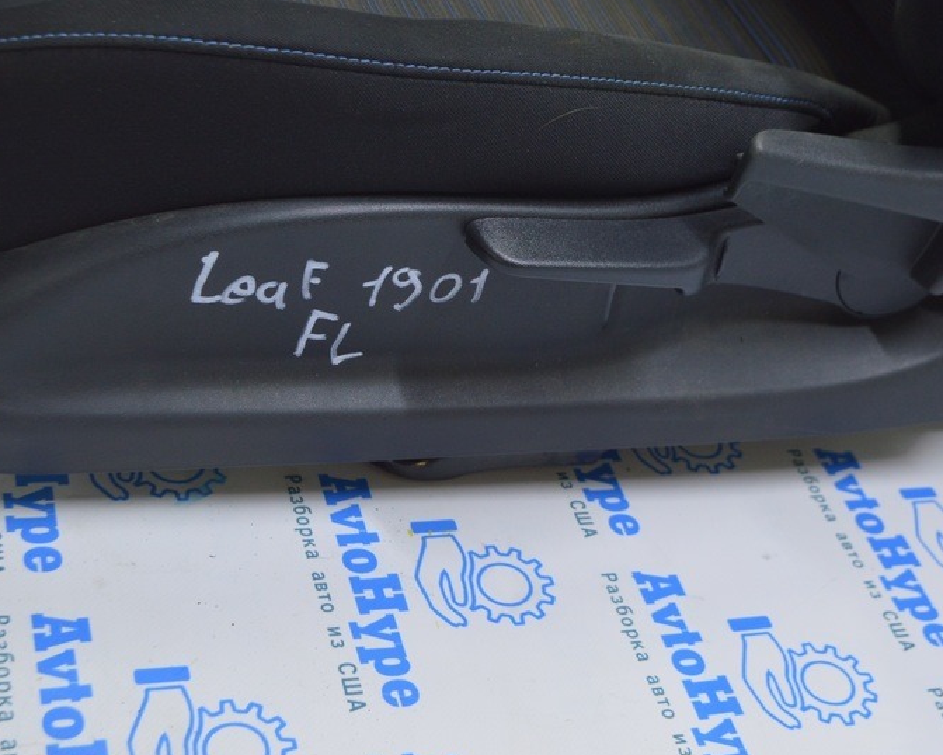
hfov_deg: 31.4
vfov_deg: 25.3
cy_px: 298
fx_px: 1675
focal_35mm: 60
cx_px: 564
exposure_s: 1/20
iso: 400
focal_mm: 28
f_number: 5.6
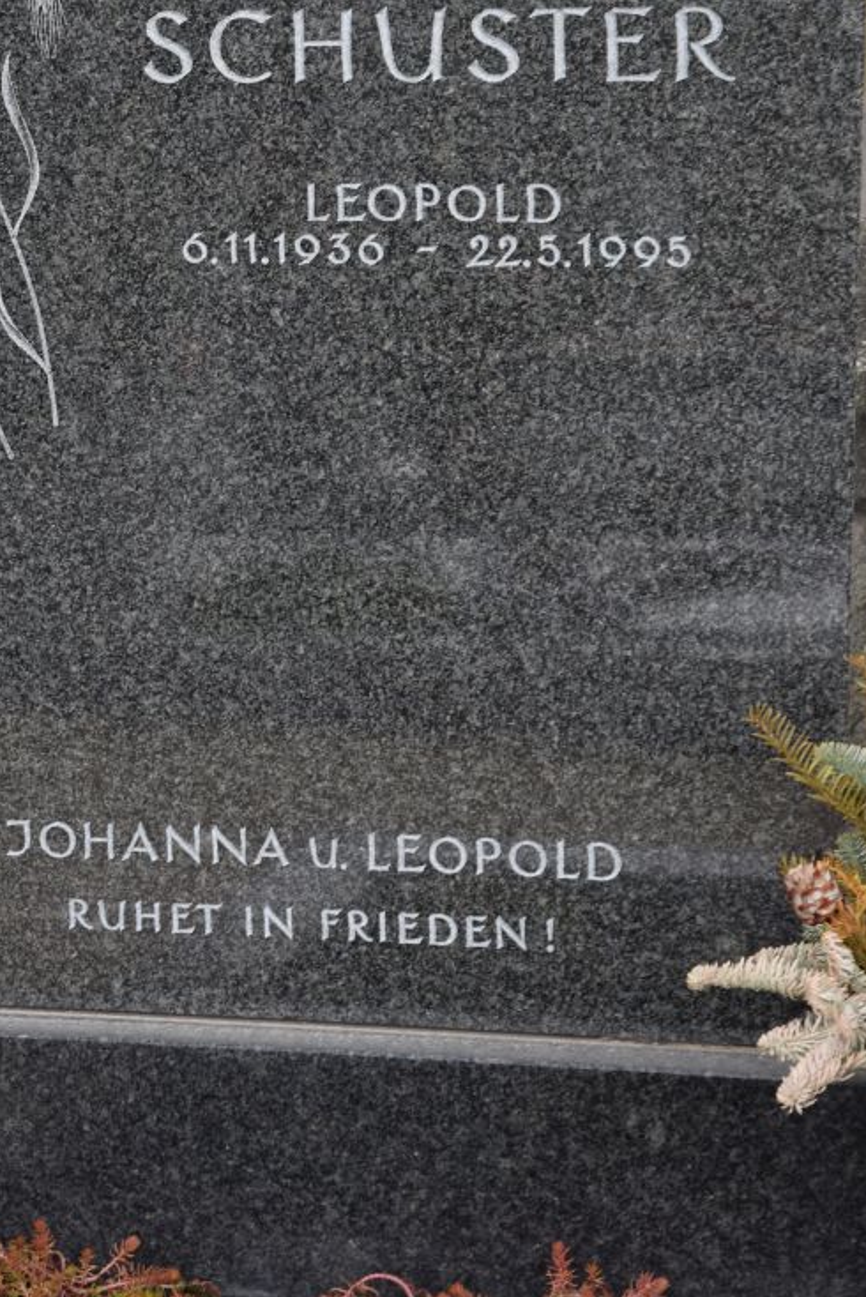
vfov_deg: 15.1
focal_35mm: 135
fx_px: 4860
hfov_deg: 10.2
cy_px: 267
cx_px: 277
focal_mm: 55
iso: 400
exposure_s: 1/100
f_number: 5.3
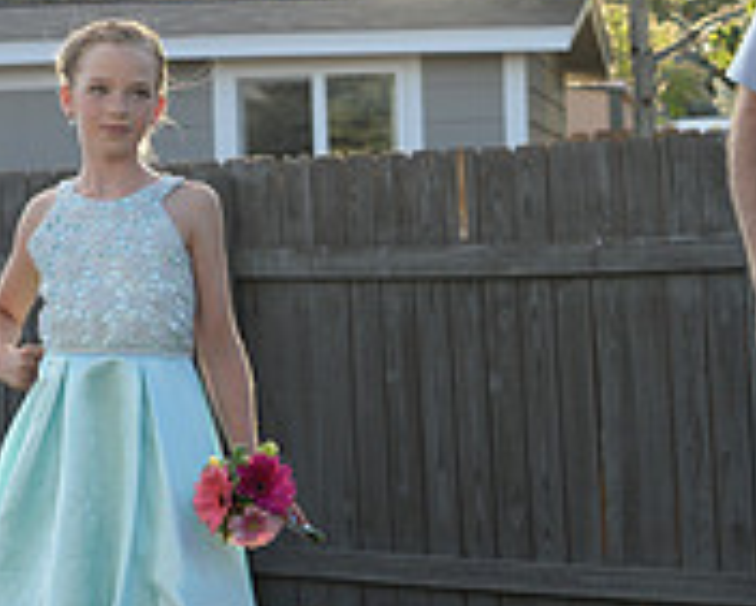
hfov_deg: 12.0
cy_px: 355
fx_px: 3470
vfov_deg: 10.0
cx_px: 1061
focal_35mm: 155
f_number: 5
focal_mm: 50
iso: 400
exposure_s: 1/400
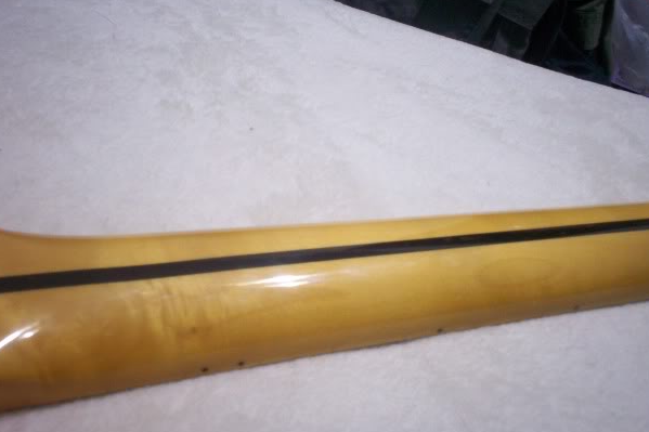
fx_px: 721
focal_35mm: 40
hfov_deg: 48.5
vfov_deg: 33.4
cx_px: 334
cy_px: 214
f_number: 4.5
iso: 200
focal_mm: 6
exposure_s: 1/4
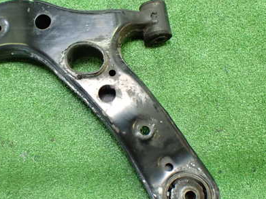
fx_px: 353
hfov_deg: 40.7
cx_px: 86
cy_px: 98
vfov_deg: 31.5
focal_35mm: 46
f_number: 2.3
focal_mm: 5.4
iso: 800
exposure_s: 1/80
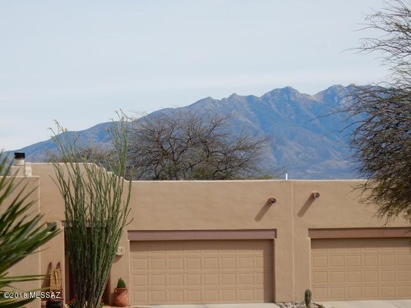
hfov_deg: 16.8
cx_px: 206
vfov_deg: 12.7
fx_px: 1389
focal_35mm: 117
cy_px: 154
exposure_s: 1/800
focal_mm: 20.9
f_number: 5.6
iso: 125
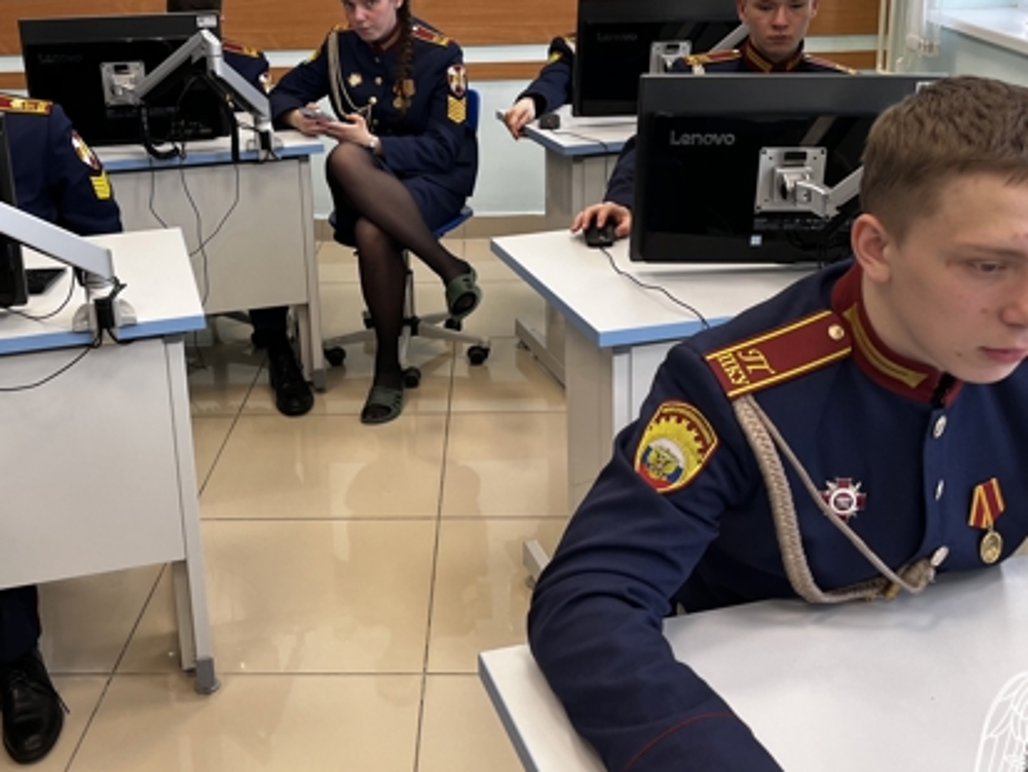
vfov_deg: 34.0
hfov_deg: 44.6
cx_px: 417
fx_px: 1248
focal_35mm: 42
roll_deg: +1.8
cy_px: 249
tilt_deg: -16.2
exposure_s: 1/100
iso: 80
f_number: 1.6
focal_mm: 5.1
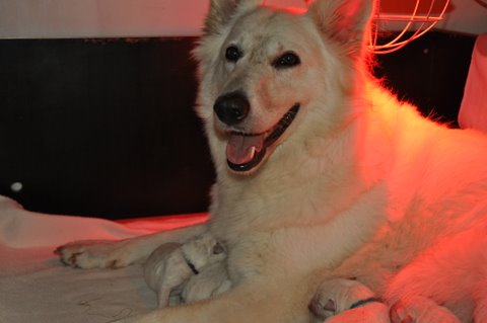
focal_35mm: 52
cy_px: 162
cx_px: 244
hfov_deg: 37.9
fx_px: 709
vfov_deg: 25.7
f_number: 4.2
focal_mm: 35
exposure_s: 1/60
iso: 800
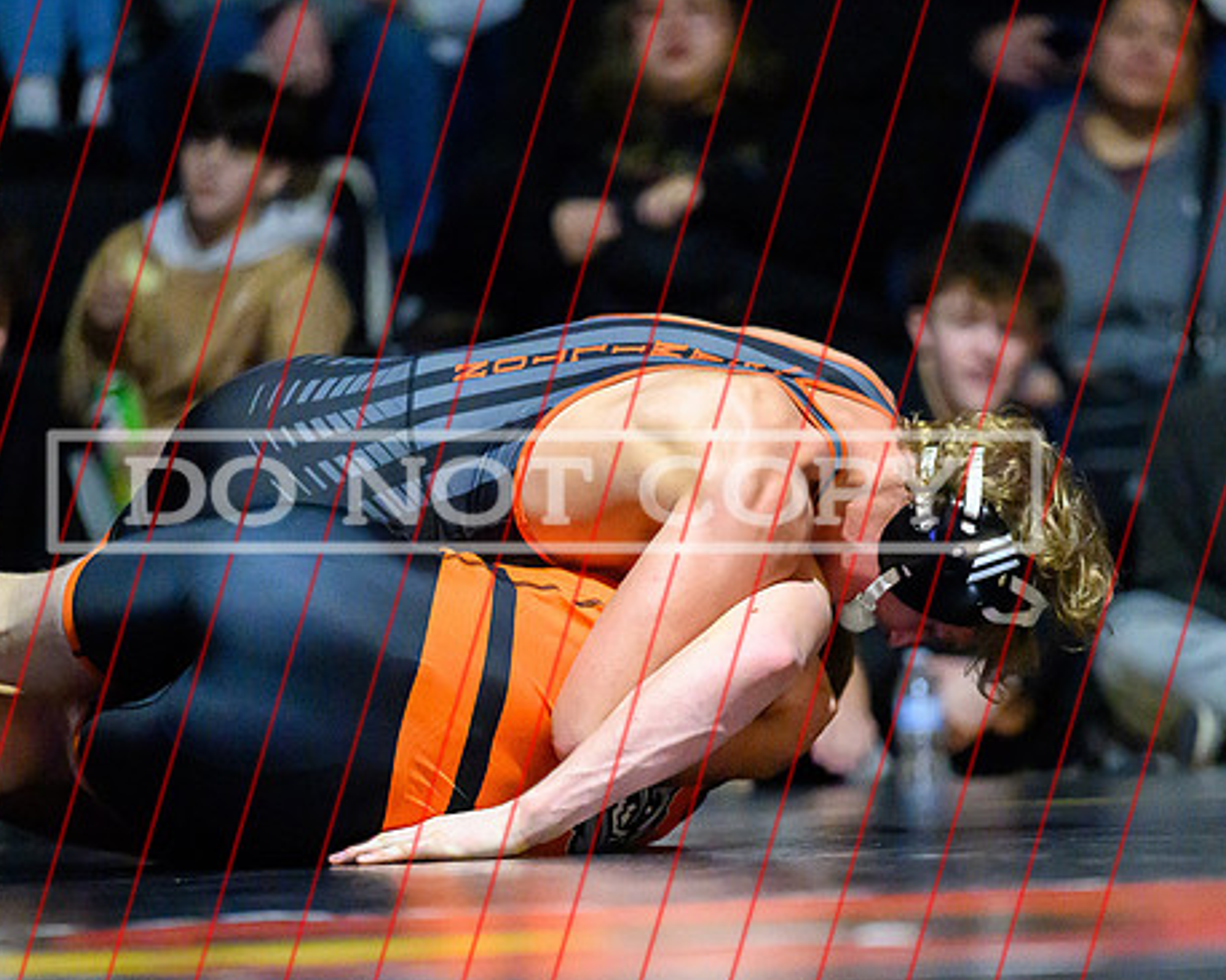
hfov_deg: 6.2
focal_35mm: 310
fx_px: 11244
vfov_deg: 5.0
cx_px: 771
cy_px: 660
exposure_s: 1/640
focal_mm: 200
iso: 16000
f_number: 2.8
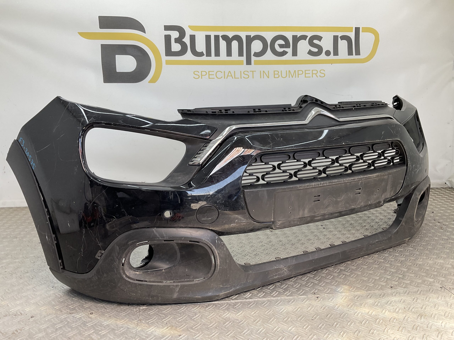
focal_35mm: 29
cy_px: 170
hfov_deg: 61.7
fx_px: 380
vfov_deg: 48.2
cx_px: 227
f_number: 1.8
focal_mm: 3
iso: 16
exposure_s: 1/115
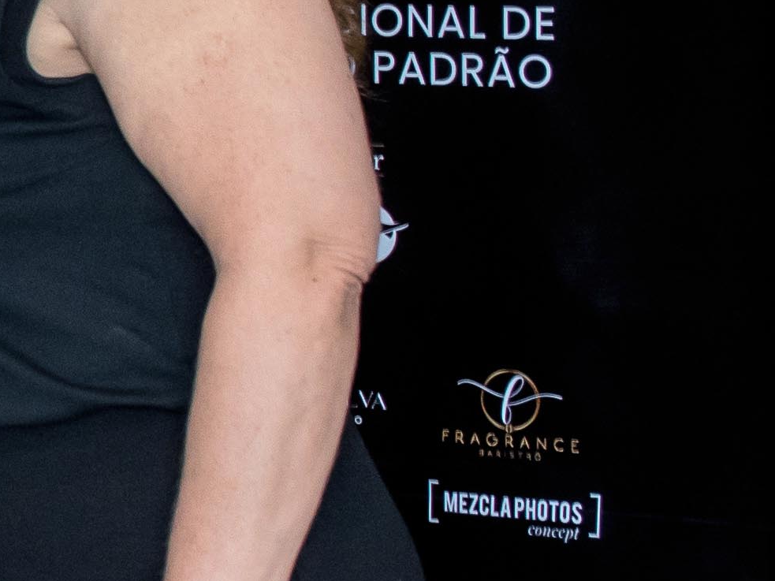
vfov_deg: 7.2
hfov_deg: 8.2
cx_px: -1569
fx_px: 4611
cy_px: 383
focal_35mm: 206
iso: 1250
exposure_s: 1/125
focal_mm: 35
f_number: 5
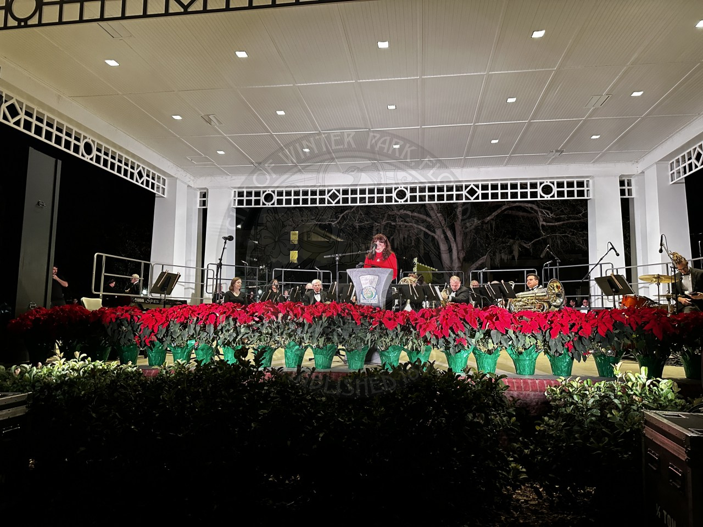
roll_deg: +0.0
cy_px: 264
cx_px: 352
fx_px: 487
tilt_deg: +6.5
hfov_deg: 71.6
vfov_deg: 56.8
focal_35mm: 24
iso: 500
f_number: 1.78
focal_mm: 6.86
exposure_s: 1/60
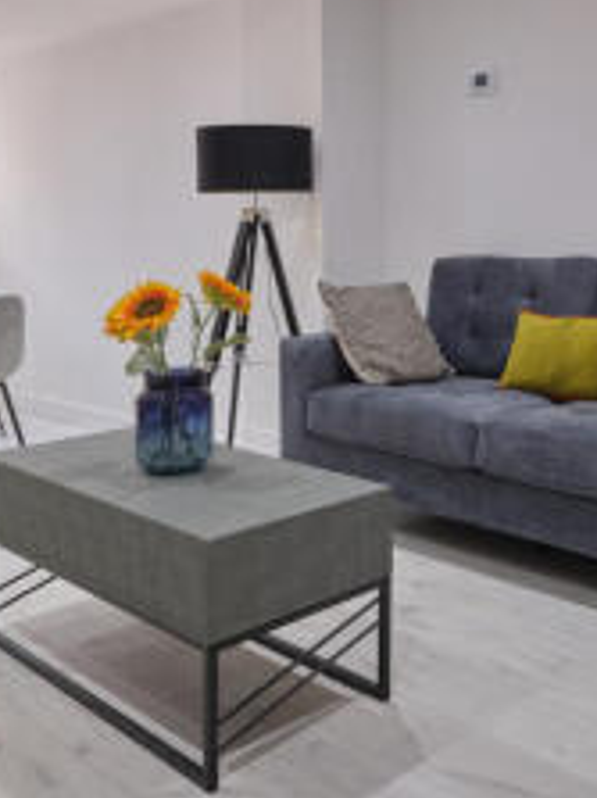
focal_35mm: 37
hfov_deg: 37.1
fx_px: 852
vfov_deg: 49.1
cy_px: 252
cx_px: 486
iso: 250
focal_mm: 12
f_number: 8
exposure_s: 1/7
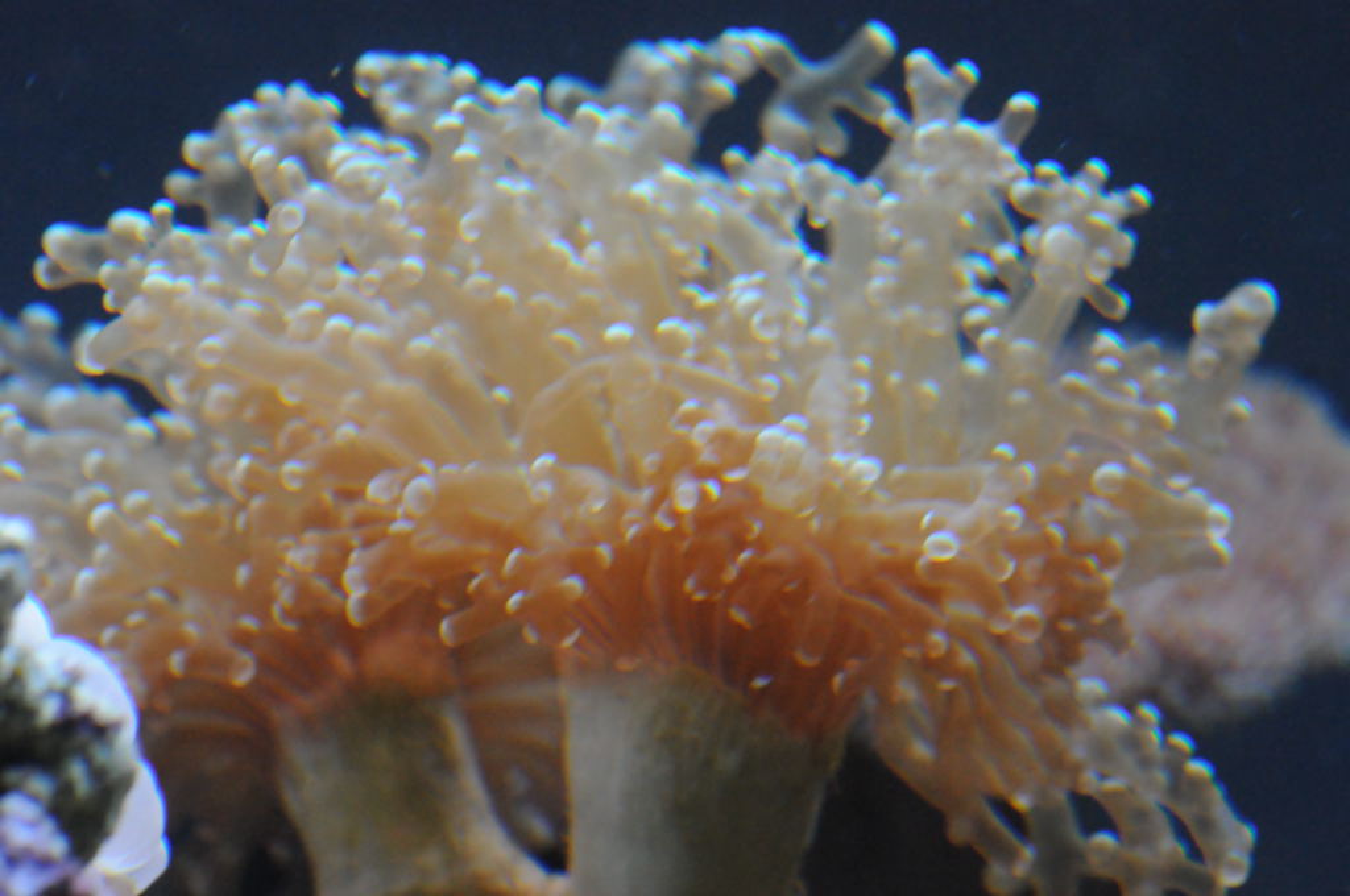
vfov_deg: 8.7
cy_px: 448
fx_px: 5899
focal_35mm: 158
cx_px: 675
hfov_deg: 13.1
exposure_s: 1/250
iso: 3200
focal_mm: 105
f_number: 8
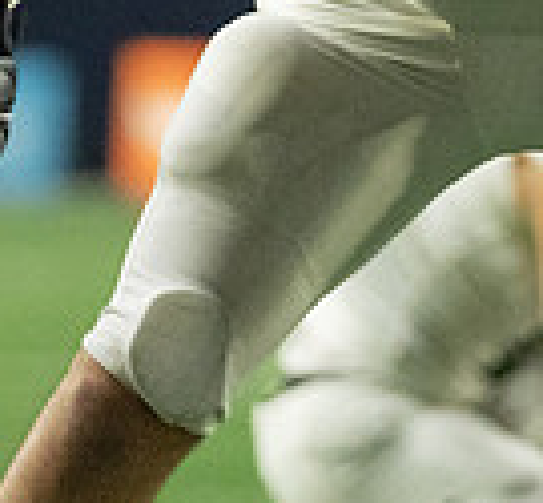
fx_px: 17342
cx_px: 573
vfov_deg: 1.7
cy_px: -560
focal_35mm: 1014
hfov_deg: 1.8
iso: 6400
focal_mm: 189
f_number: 2.8
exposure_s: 1/1250
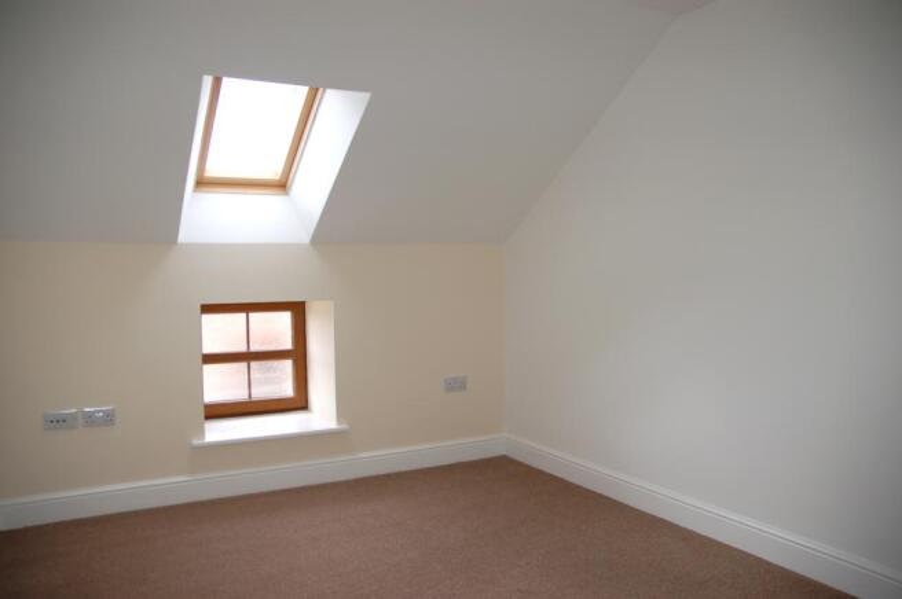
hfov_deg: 67.4
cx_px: 451
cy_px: 300
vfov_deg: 47.8
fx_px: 676
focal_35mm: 27
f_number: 3.5
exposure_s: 1/100
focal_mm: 18
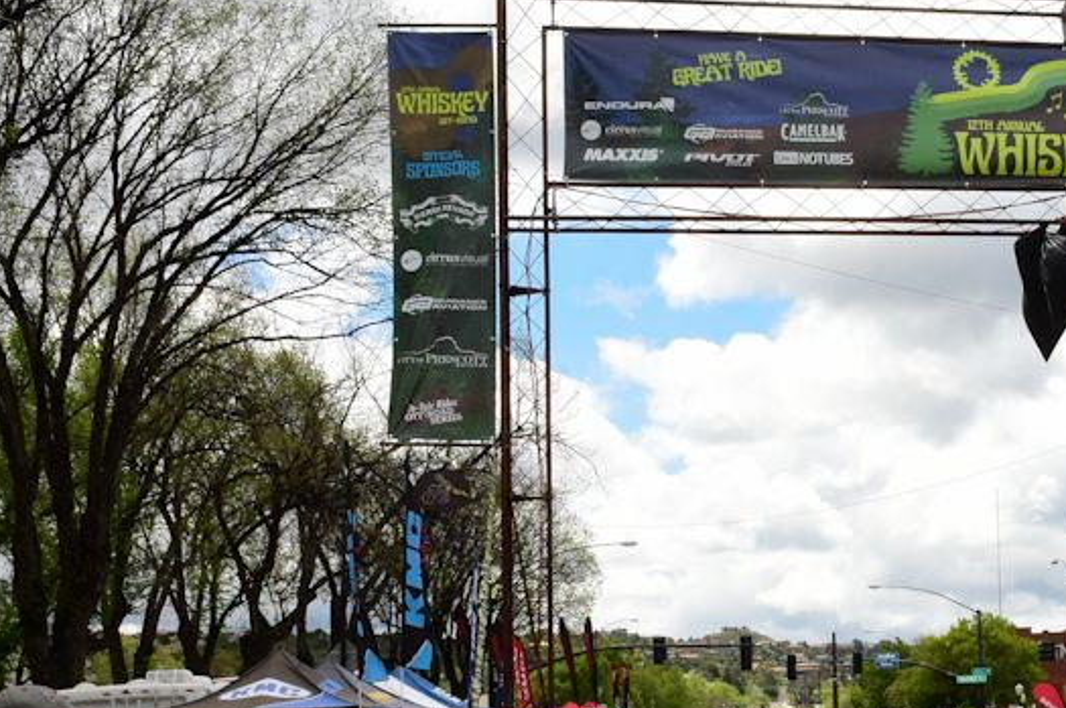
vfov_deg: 21.0
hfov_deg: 28.2
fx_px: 1893
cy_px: 538
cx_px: 1210
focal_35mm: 64
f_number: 20
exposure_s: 1/250
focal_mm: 28
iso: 800
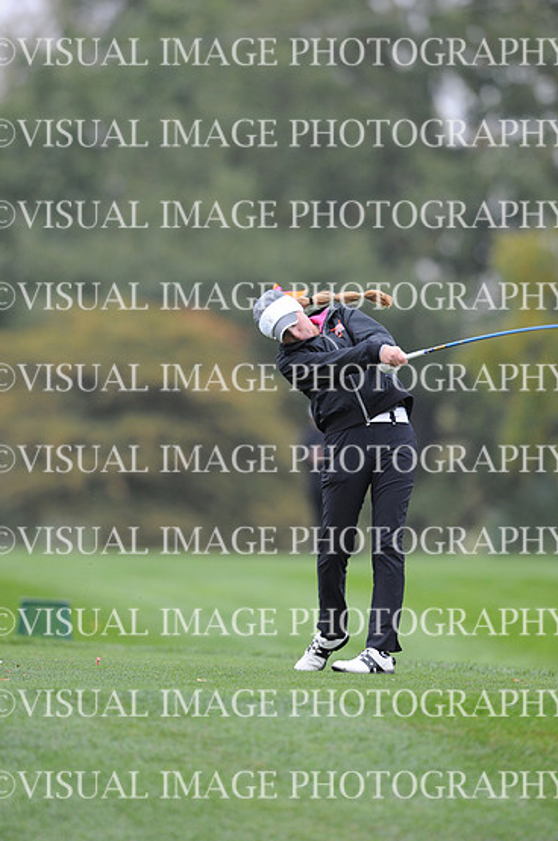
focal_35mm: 419
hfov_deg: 3.3
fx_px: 9765
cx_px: 279
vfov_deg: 4.9
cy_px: 417
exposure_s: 1/2000
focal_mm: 400
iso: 1600
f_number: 4
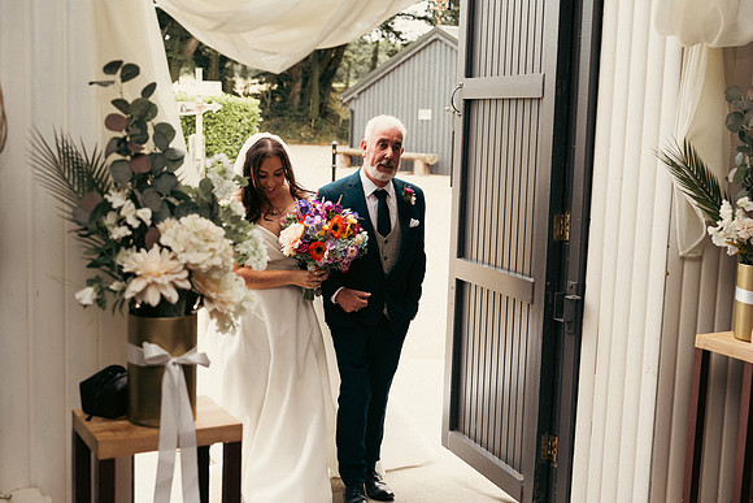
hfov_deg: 41.1
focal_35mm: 48
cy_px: 252
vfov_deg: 28.1
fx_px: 1004
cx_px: 376
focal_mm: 48
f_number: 3.5
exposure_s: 1/160
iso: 125
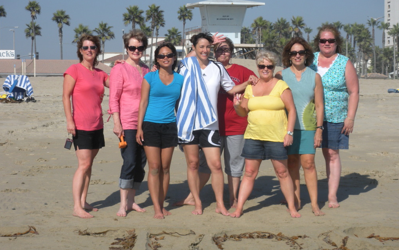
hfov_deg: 19.5
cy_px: 135
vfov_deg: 12.2
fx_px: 1164
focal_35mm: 107
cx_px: 200
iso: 64
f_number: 5
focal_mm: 17.4
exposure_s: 1/615
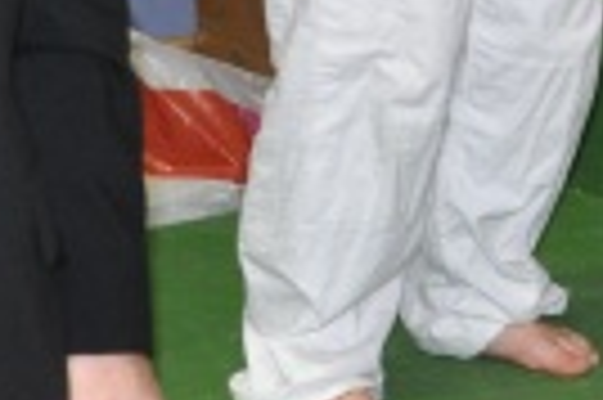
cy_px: -360
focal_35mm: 155
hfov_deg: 12.9
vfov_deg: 8.4
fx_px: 2593
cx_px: 738
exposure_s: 1/60
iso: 800
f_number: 3.8
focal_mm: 22
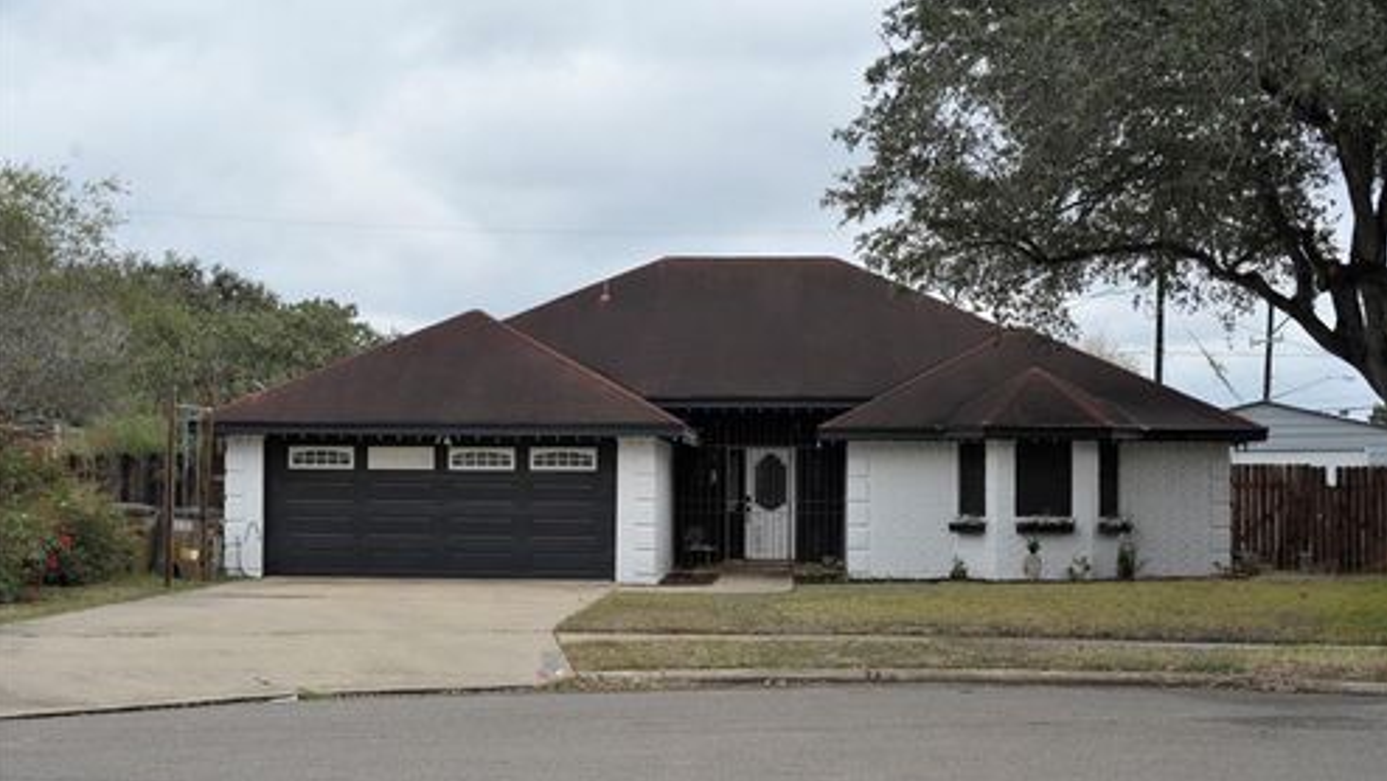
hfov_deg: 39.2
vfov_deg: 22.6
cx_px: 696
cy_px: 420
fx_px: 1949
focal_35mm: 53
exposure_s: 1/1000
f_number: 5
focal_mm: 50
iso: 400
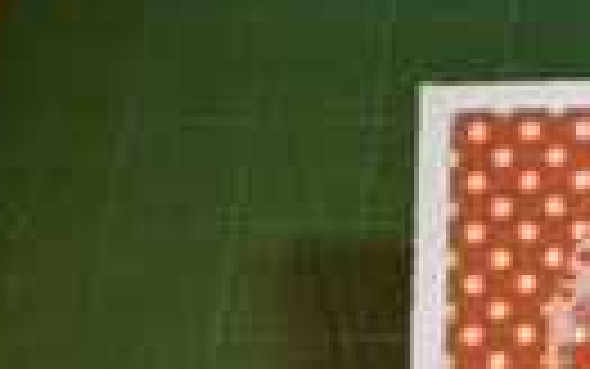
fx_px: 1641
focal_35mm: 102
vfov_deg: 11.7
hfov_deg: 17.8
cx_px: 941
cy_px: 709
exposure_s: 1/10
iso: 100
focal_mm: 5
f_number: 3.1
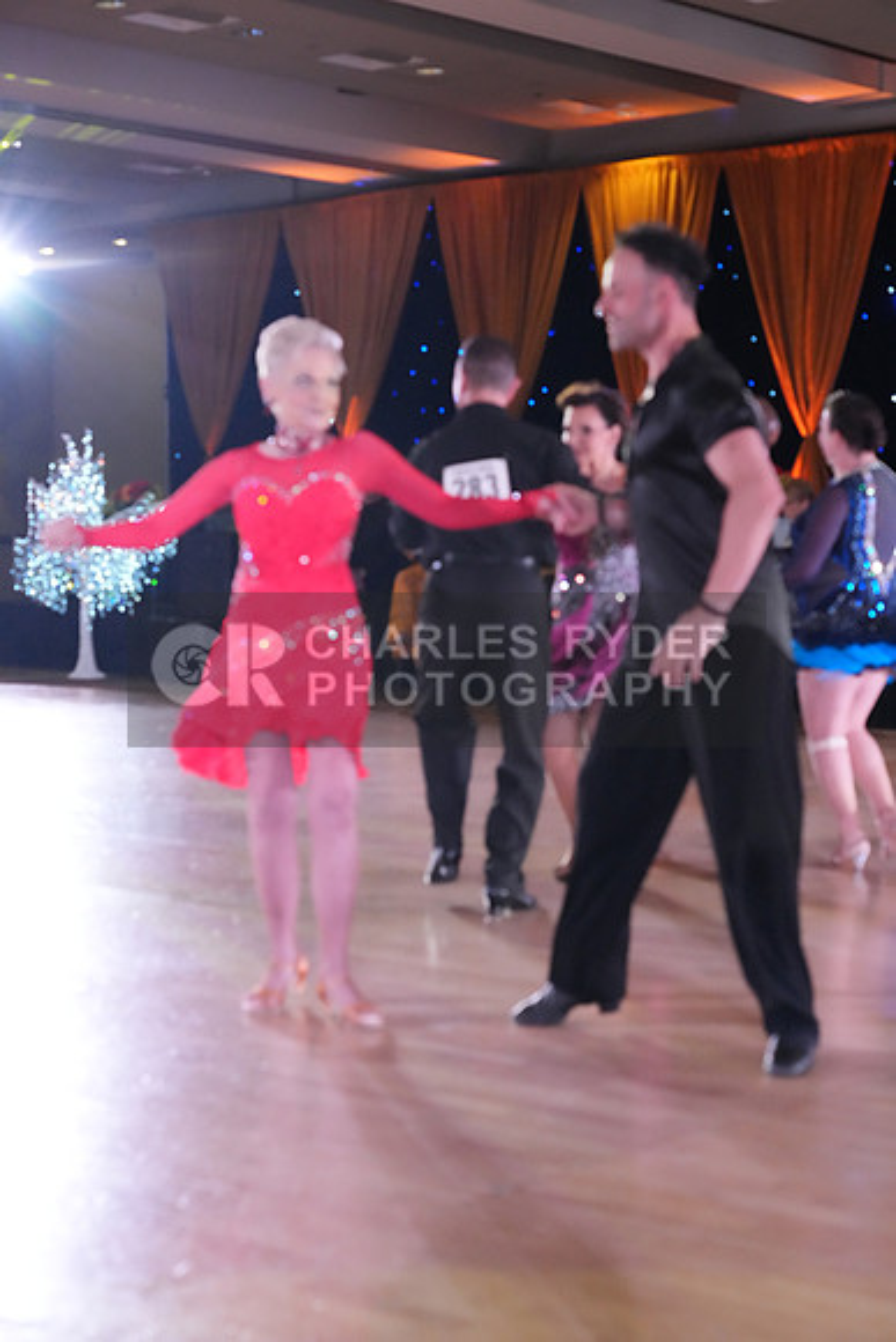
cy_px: 671
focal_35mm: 63
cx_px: 448
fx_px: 2350
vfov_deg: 31.9
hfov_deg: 21.6
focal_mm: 63
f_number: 5.6
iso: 8000
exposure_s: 1/400
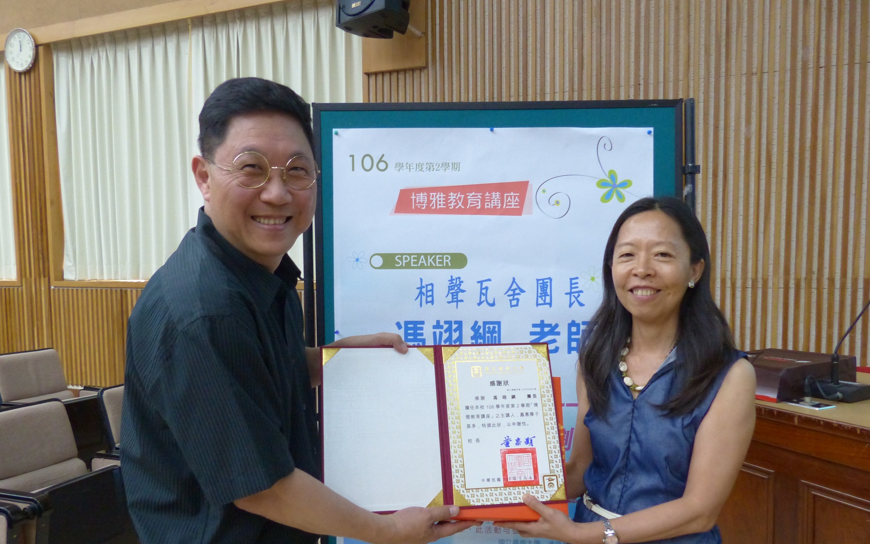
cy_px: 318
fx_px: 640
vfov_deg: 45.8
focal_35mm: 27
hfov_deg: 68.4
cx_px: 428
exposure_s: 1/40
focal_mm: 4.5
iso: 400
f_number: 2.8
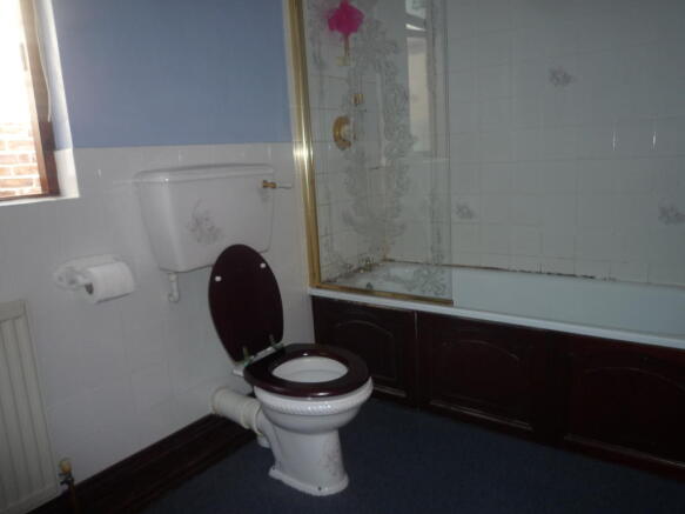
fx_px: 495
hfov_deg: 69.4
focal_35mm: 25
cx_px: 342
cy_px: 257
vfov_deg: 54.9
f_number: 2.8
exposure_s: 1/30
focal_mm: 4.4
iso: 100
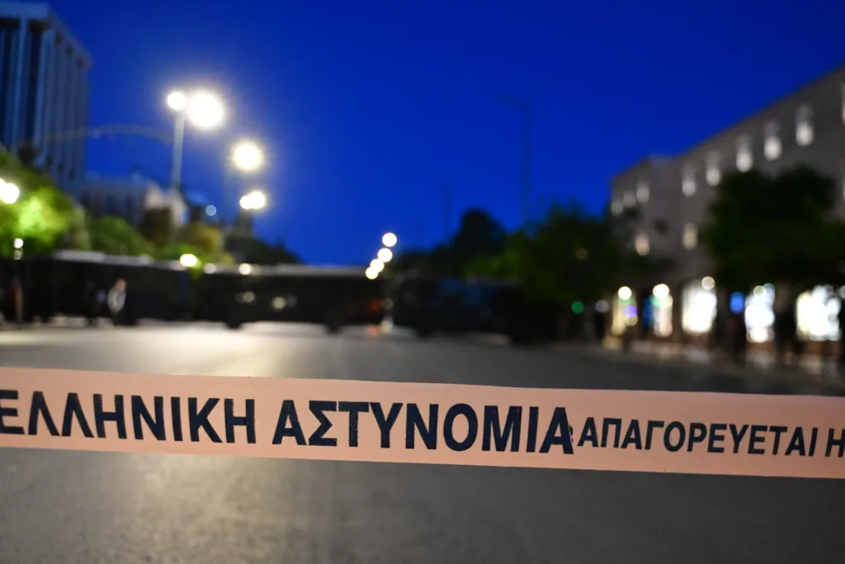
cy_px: 282
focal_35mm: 33
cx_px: 422
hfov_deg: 57.2
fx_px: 775
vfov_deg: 40.0
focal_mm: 33
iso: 8000
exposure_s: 1/125
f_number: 2.8
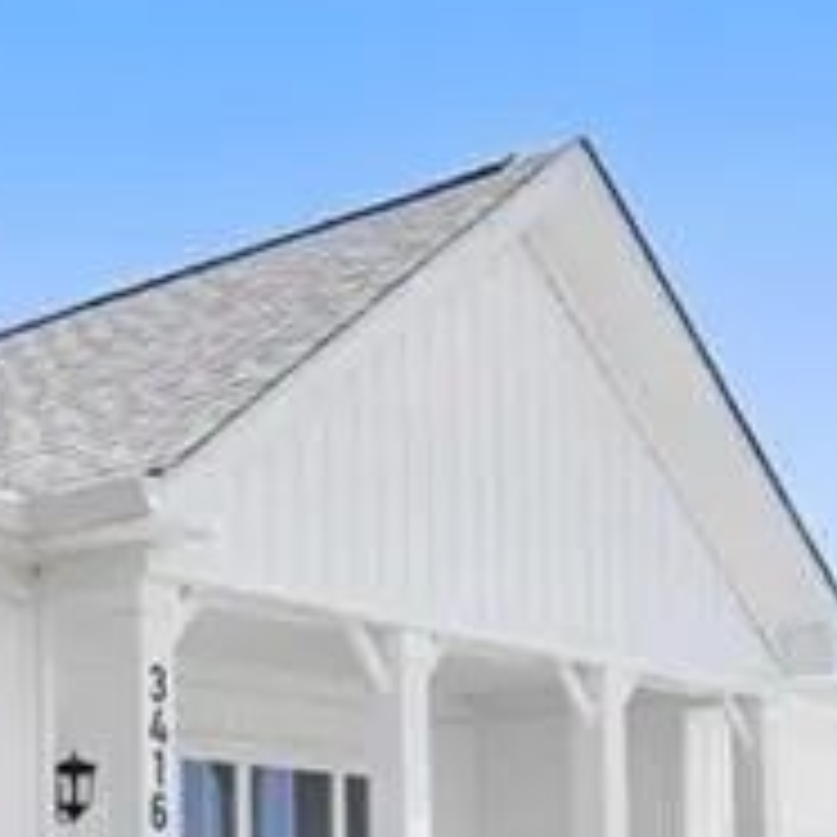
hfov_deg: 22.2
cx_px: 4
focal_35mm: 75
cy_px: 968
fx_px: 2052
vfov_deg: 21.6
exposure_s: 1/200
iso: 100
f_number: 8
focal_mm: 16
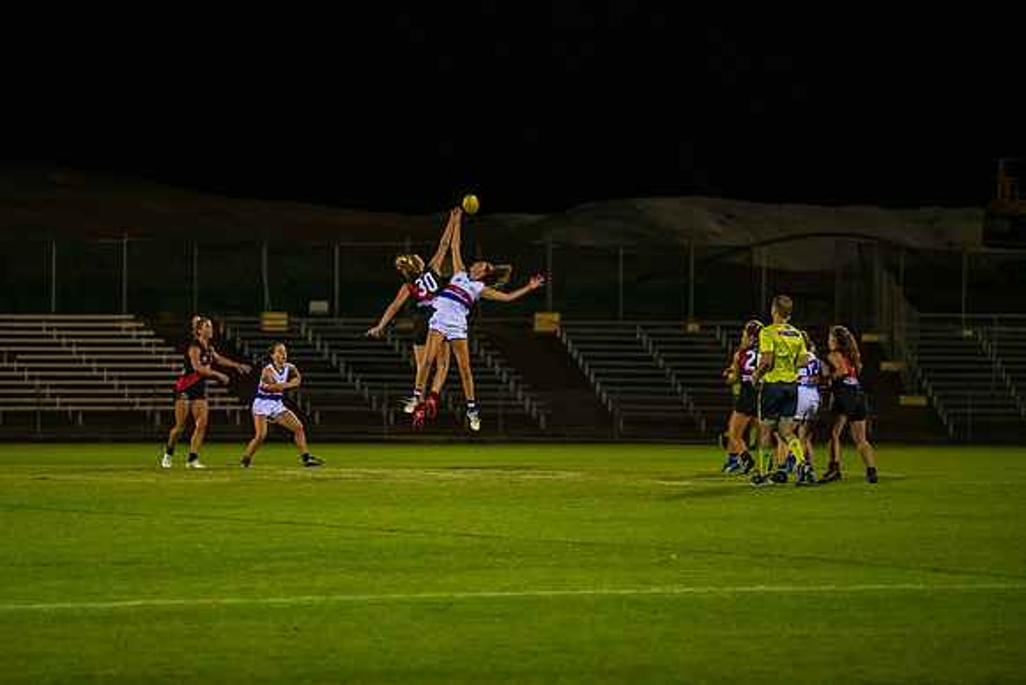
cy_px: 349
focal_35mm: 253
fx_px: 7224
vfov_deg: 5.4
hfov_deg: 8.1
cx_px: 434
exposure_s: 1/640
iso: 3200
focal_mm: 200
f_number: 2.8
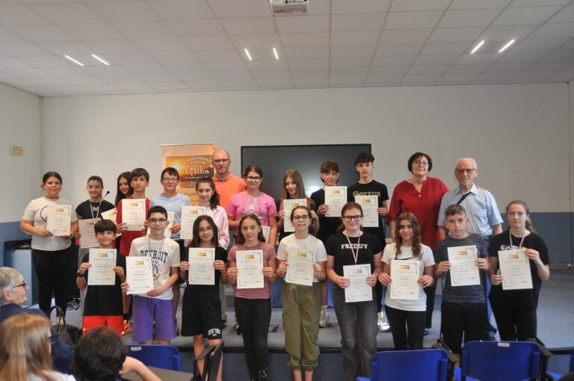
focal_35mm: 33
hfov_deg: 57.3
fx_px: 525
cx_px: 287
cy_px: 190
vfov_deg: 39.9
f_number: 4.8
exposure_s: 1/60
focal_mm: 22
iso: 560
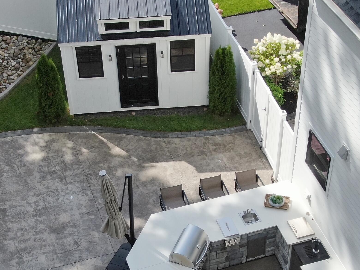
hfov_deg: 26.7
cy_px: 188
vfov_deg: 20.1
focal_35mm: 73
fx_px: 759
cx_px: 180
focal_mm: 6.48
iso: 100
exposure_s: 1/800
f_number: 3.4
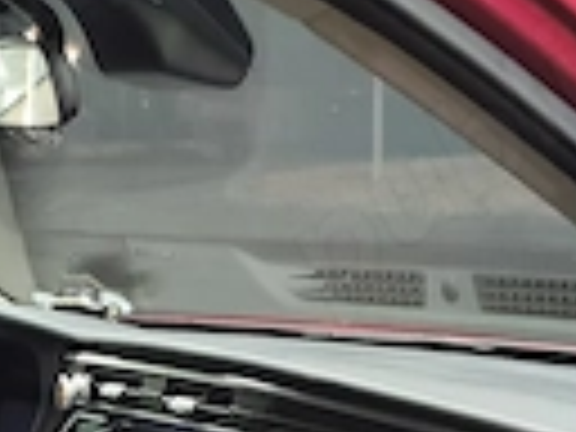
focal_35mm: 108
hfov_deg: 18.2
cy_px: 814
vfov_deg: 12.4
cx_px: 266
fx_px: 1797
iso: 2500
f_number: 1.7
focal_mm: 6.06
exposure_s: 1/20
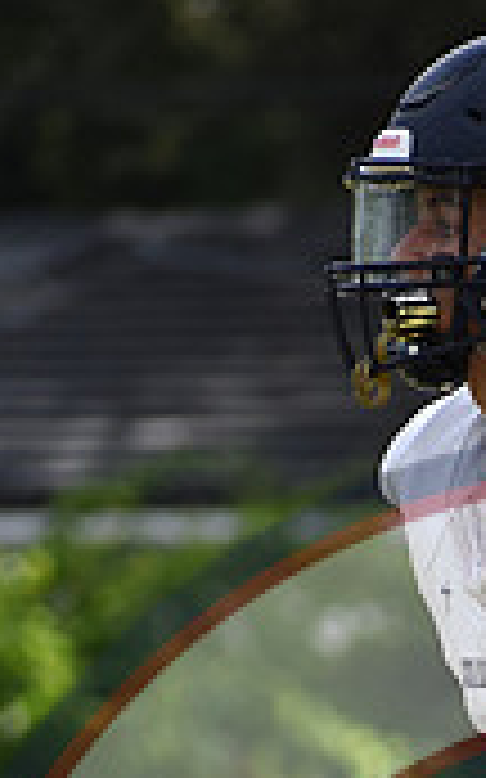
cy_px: 1070
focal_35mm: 1233
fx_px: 26152
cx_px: 632
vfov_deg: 1.7
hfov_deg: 1.1
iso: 400
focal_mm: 240
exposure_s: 1/1250
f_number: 6
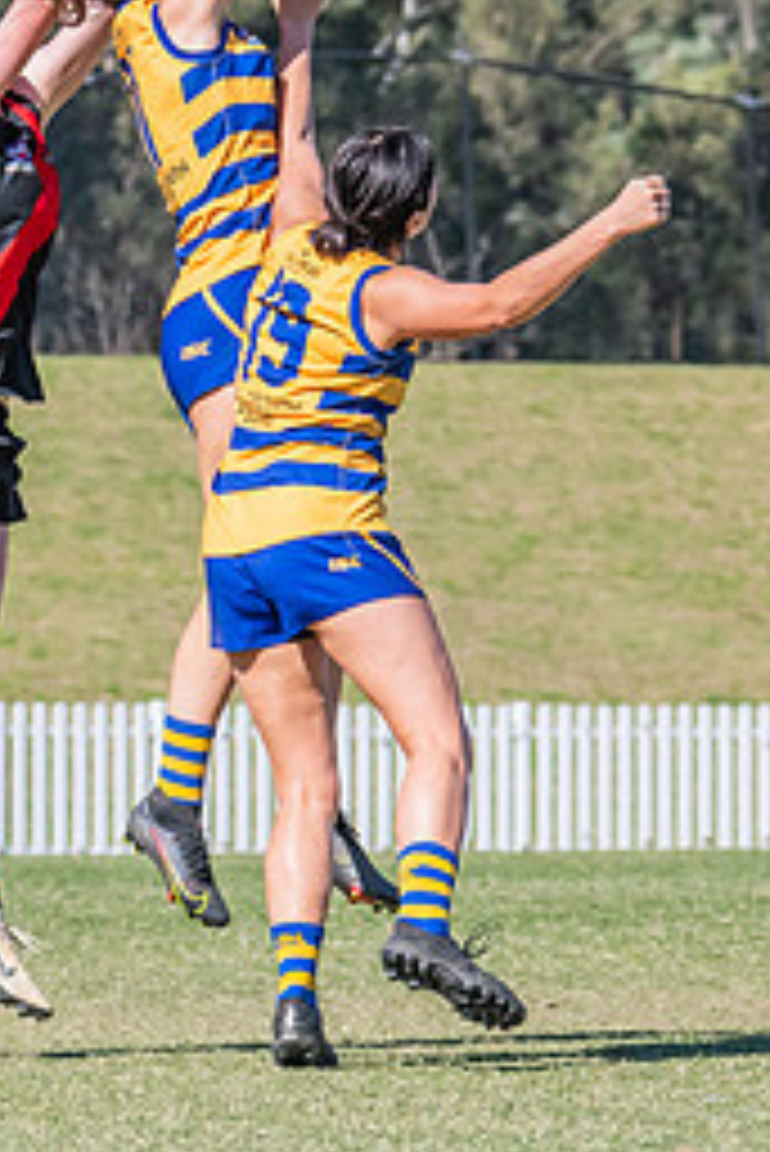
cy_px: 180
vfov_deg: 3.0
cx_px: 110
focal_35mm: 677
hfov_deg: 2.0
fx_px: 21689
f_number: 11
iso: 800
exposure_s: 1/1250
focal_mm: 210
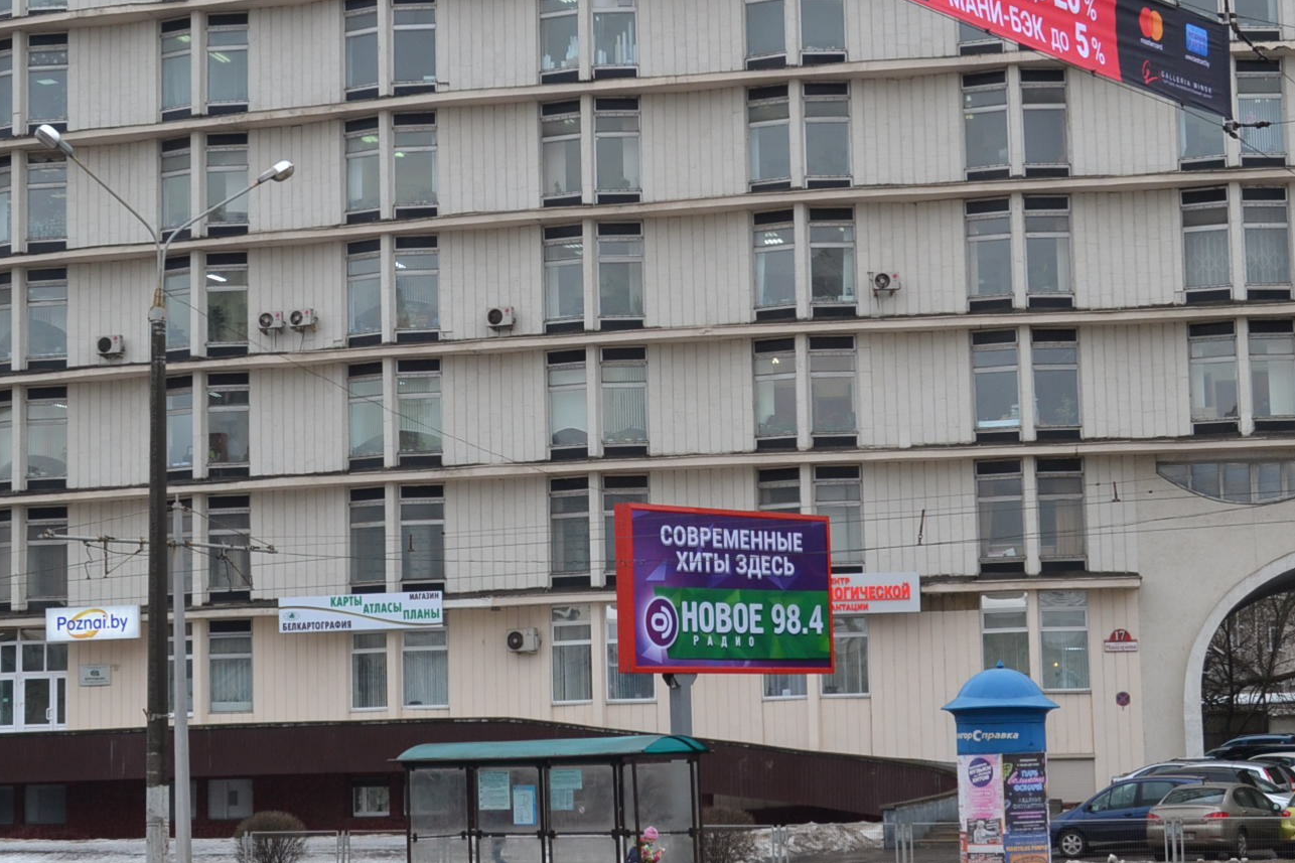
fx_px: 3093
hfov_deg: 23.6
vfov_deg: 15.9
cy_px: 401
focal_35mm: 86
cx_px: 585
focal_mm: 32
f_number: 5.6
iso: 400
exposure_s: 1/125
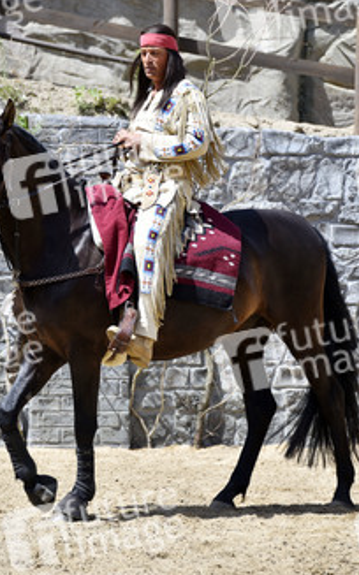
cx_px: 144
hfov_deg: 7.0
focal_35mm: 187
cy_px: 266
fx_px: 2931
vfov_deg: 11.2
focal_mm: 150
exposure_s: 1/400
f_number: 5.6
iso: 100
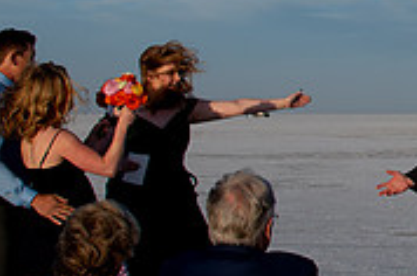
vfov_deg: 11.5
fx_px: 1353
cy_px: -14
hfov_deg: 15.7
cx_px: 676
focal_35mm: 117
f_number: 8
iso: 200
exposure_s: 1/400
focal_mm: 24
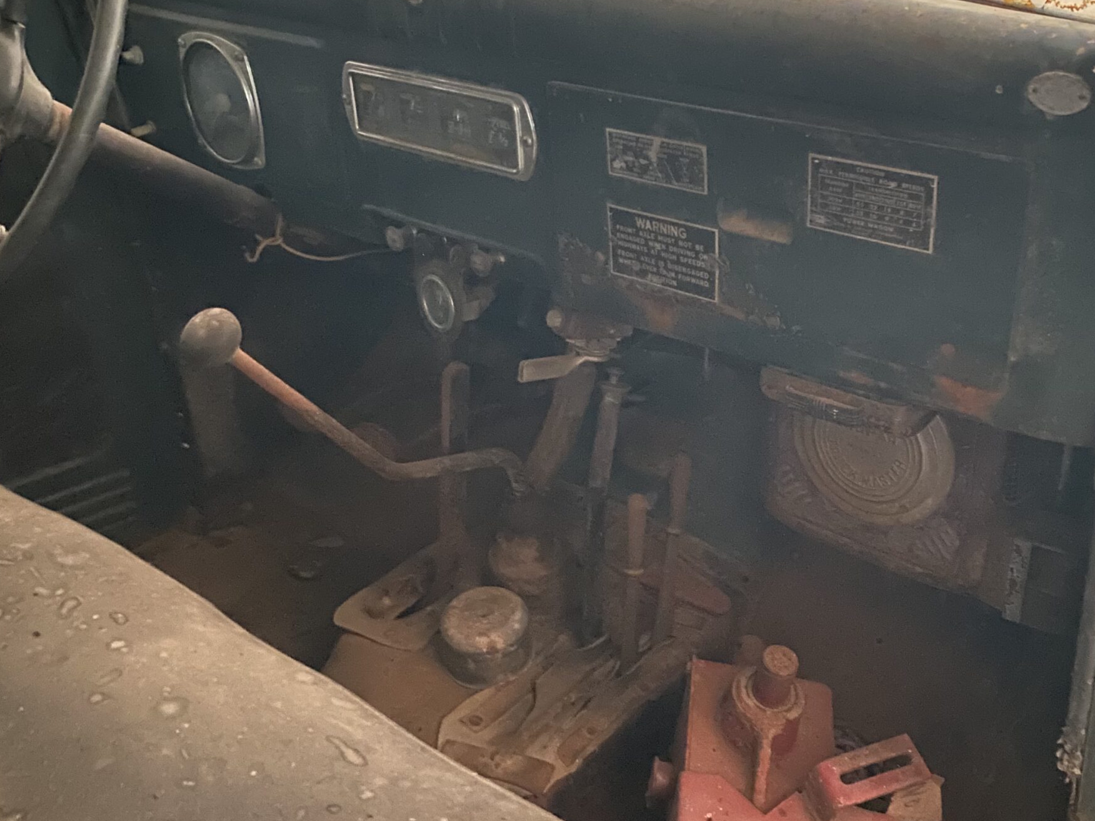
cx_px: 596
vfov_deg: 37.7
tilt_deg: -30.2
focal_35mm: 38
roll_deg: +3.2
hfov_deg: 48.9
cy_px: 396
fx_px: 1202
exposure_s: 1/15
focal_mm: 4.25
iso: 1250
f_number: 1.8
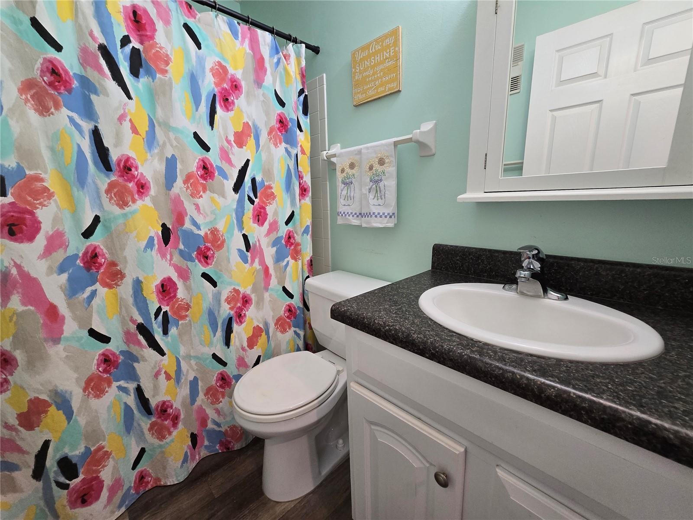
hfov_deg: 106.2
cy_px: 260
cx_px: 346
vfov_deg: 89.9
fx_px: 260
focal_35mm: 13
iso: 250
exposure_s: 1/60
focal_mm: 2.2
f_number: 2.2
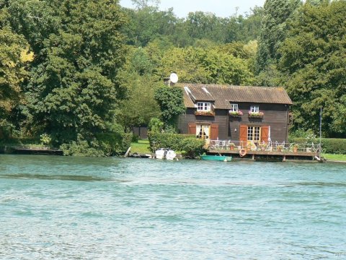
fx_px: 1939
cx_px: 173
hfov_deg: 10.2
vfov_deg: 7.7
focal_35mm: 194
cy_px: 130
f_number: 5.6
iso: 80
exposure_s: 1/320
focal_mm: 32.3
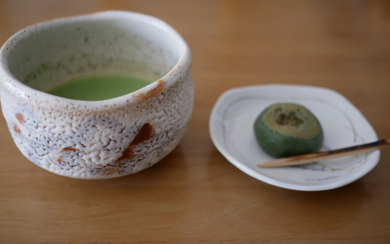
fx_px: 457
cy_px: 114
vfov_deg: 29.9
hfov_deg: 46.2
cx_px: 194
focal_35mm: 43
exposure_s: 1/125
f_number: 1.8
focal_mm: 20
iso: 200
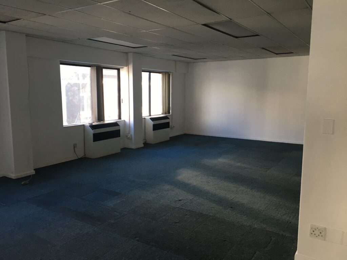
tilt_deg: -6.7
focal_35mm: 29
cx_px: 174
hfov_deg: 61.7
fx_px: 291
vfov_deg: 48.2
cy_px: 130
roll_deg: +2.3
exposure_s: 1/33
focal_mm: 4.15
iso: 32
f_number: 2.2
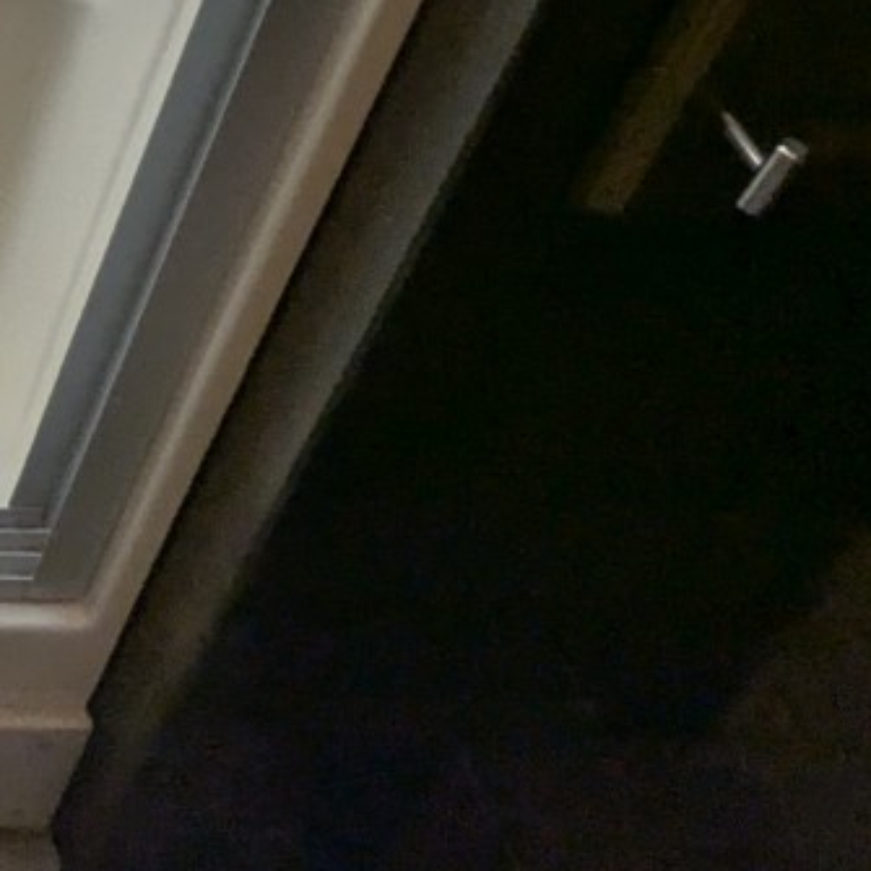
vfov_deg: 23.0
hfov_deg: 20.7
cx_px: -682
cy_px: -468
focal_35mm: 59
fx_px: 1680
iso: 39
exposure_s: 1/238
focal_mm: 2.35
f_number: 2.2
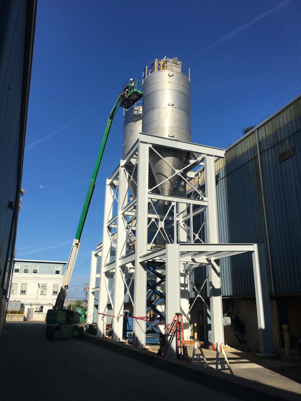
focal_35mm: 29
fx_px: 336
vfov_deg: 61.7
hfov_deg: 48.2
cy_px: 200
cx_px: 150
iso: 25
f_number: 2.2
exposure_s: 1/2849
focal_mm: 4.15
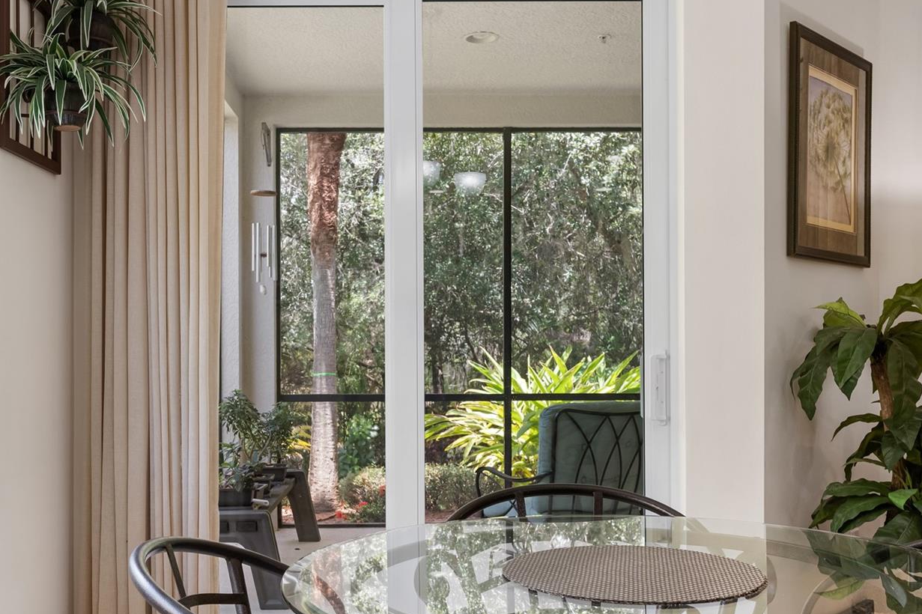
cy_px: 345
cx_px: 407
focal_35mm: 39
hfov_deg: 49.5
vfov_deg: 34.1
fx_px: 999
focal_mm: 30
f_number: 8
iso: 400
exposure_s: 1/40
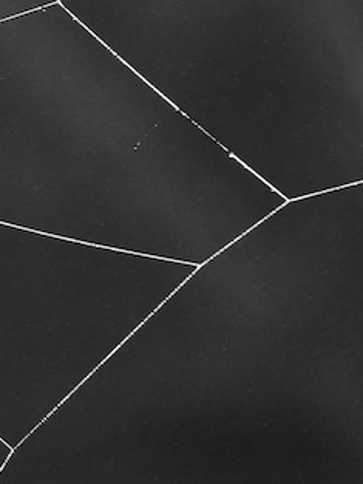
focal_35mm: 1451
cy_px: 161
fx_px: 20274
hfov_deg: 1.0
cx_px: -235
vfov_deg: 1.4
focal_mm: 350
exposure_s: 1/400
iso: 360
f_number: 8
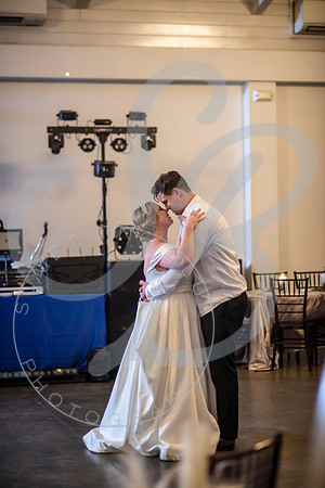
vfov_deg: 23.9
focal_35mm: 85
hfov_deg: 16.1
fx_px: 1151
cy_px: 244
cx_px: 162
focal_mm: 85
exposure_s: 1/200
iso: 400
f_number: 1.8
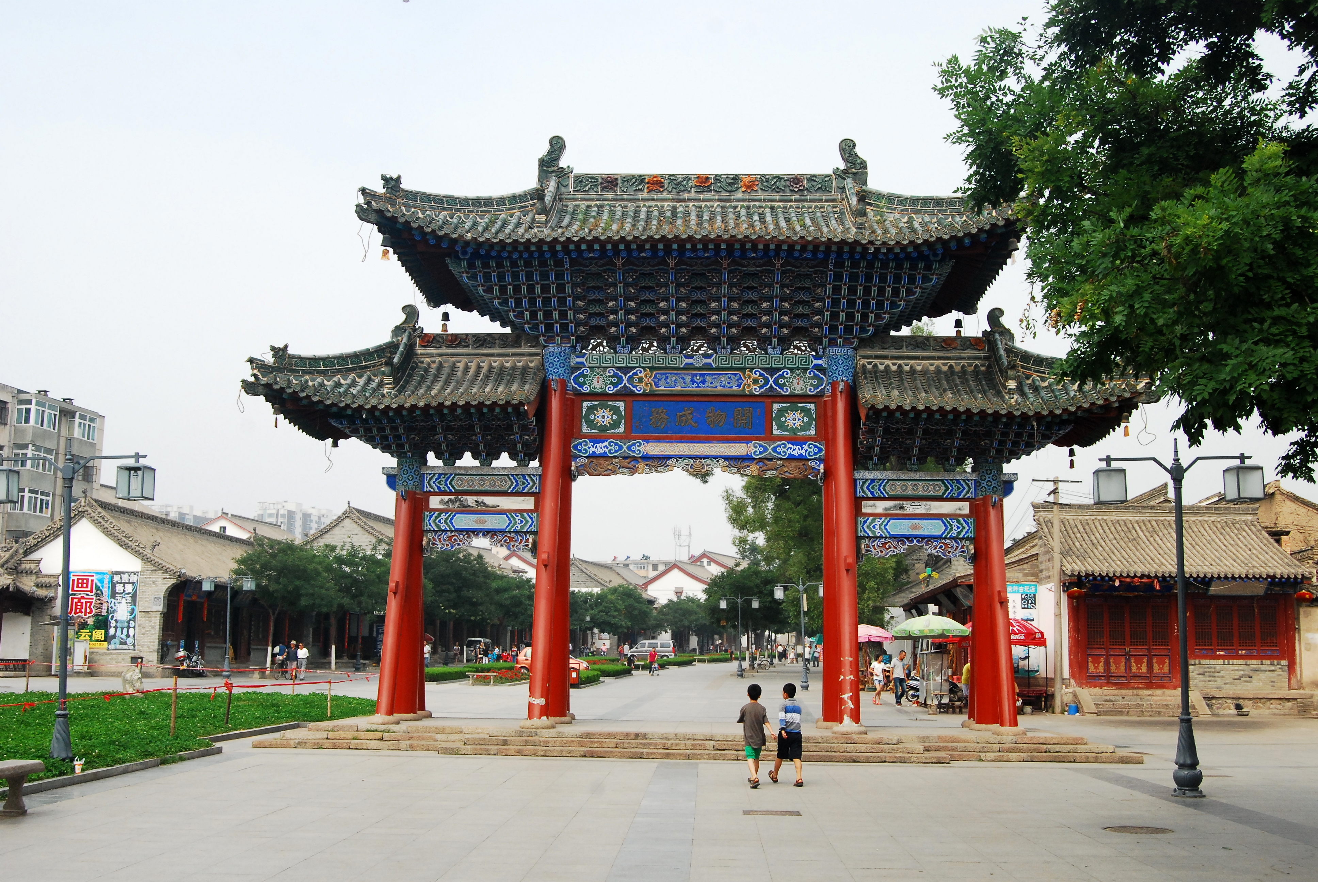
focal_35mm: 39
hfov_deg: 49.5
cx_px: 659
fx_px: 1430
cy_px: 441
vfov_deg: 34.3
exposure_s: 1/500
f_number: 11
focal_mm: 26
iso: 500
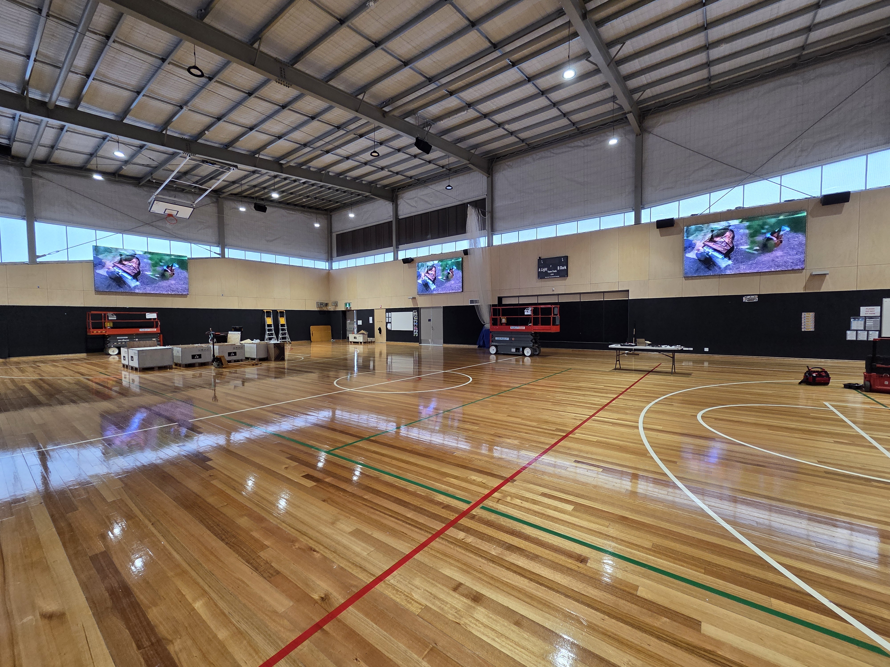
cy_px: 334
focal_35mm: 13
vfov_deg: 89.9
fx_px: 334
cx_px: 445
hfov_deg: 106.2
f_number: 2.2
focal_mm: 2.2
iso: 80
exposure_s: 1/34.3
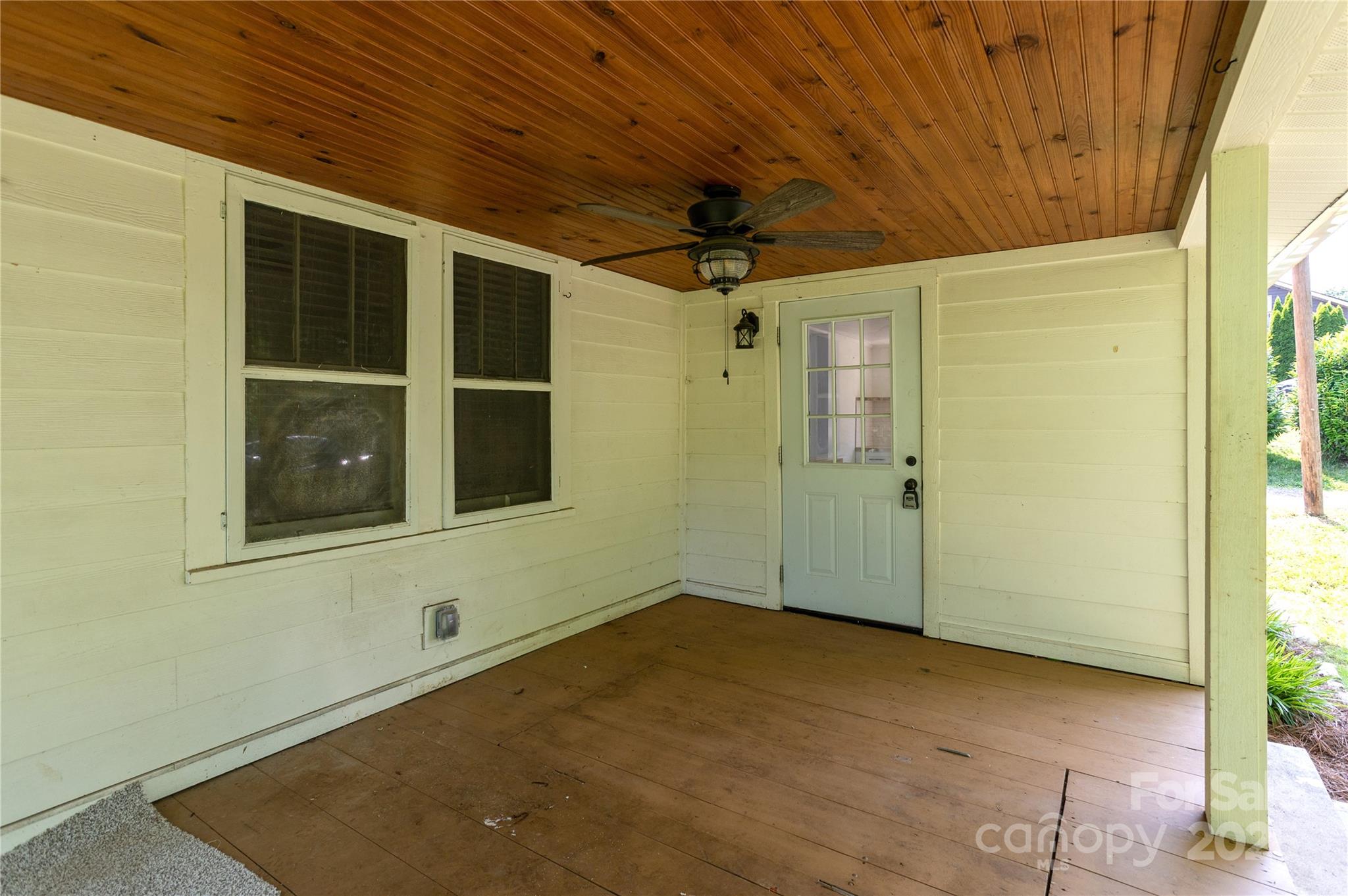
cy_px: 448
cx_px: 674
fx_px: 636
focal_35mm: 17
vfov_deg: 70.3
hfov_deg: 93.3
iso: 320
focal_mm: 17
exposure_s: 1/200
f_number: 7.1
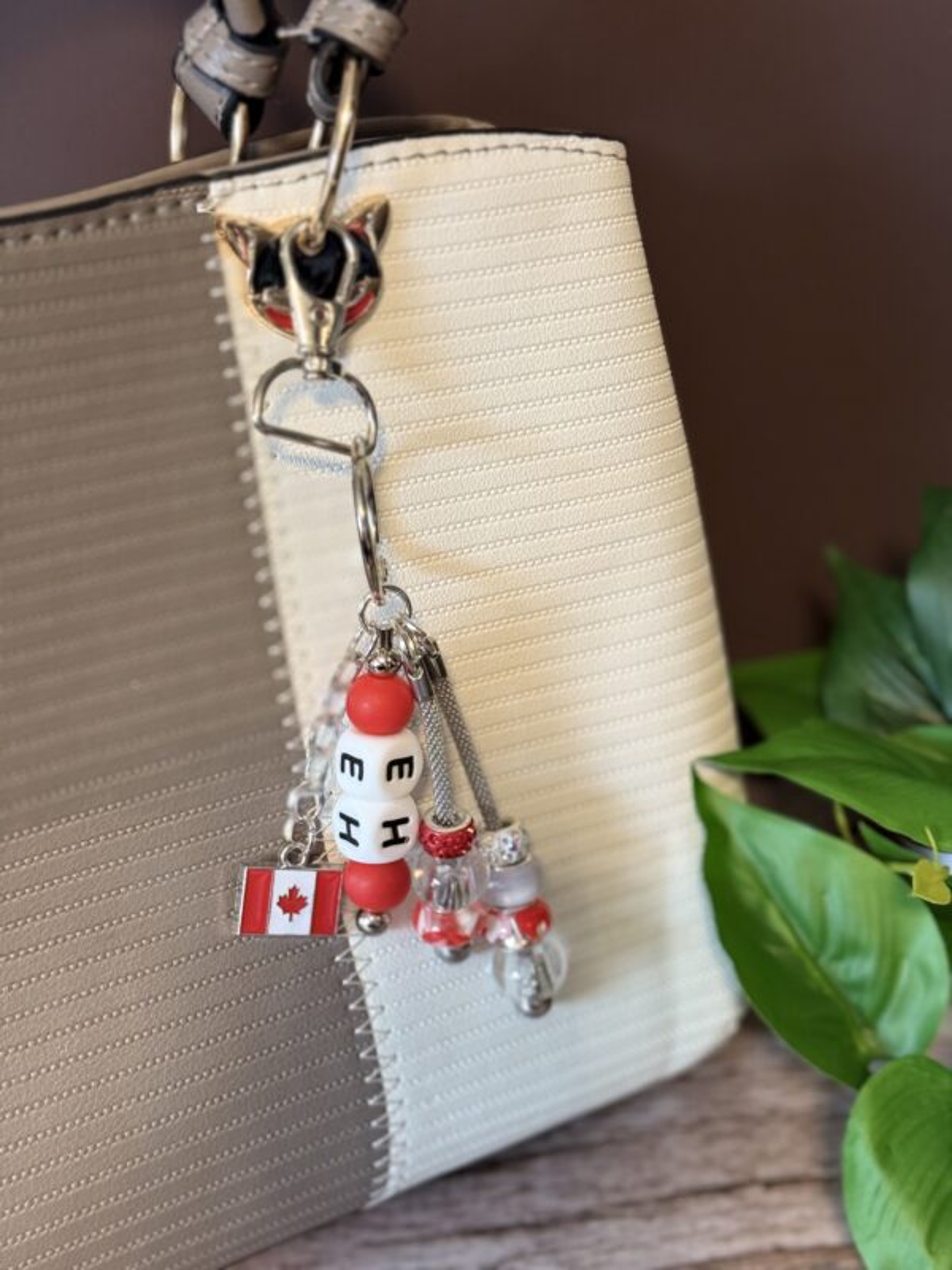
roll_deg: +2.3
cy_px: 635
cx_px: 476
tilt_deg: -26.9
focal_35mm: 48
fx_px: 1760
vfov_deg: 39.7
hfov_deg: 30.3
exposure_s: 1/60
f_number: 1.78
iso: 250
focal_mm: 6.76
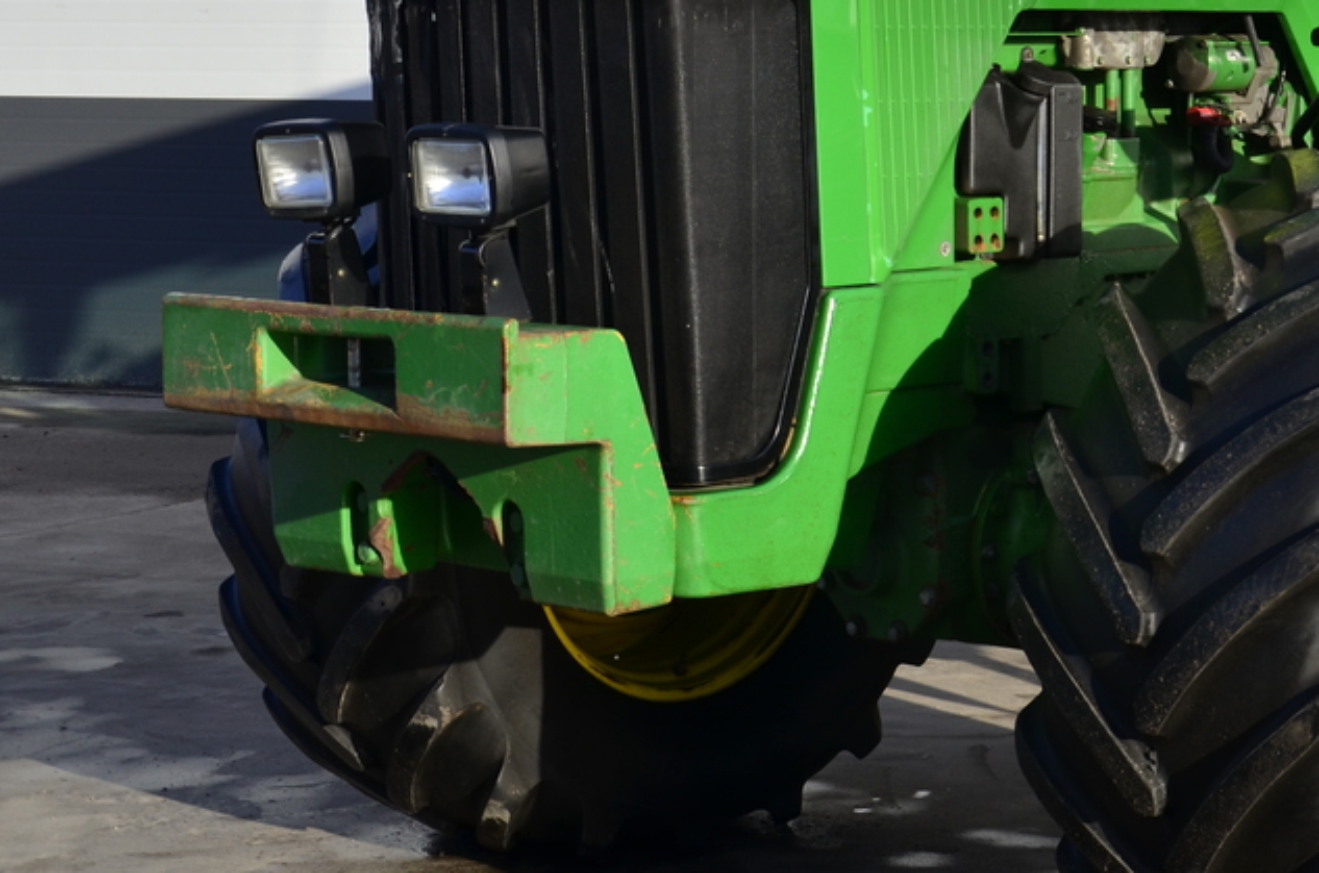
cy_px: 88
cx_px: 1294
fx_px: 3327
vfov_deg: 14.8
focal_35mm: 91
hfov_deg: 21.7
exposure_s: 1/400
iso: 125
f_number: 6.3
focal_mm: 30
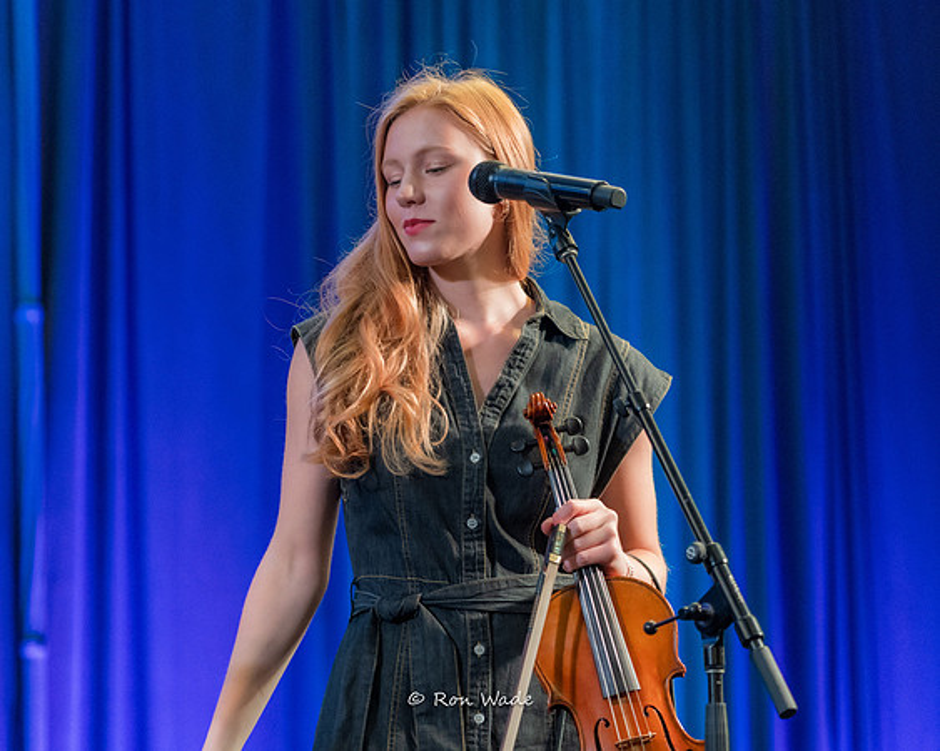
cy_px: 376
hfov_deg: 14.1
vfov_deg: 11.3
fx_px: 3809
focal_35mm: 137
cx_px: 470
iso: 5000
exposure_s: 1/200
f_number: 4
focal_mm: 116
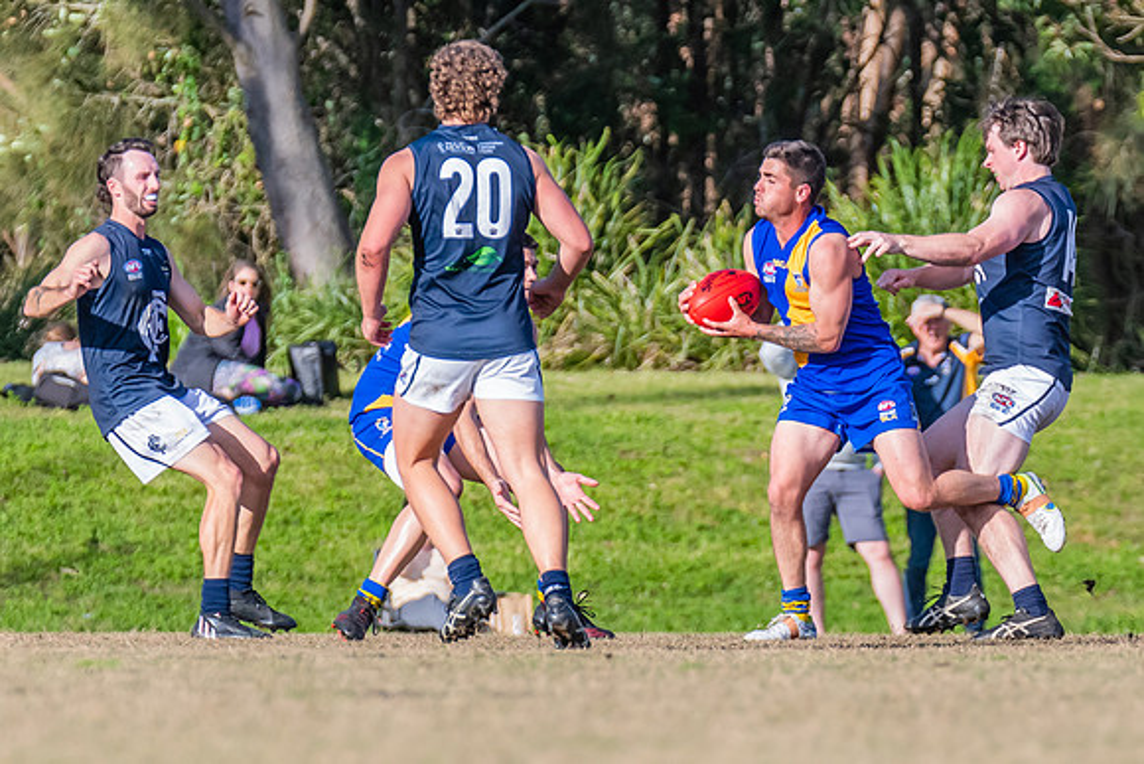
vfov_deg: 1.9
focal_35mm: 738
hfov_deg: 2.8
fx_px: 23451
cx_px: 1007
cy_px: 520
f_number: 6.3
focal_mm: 310
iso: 800
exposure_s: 1/2000
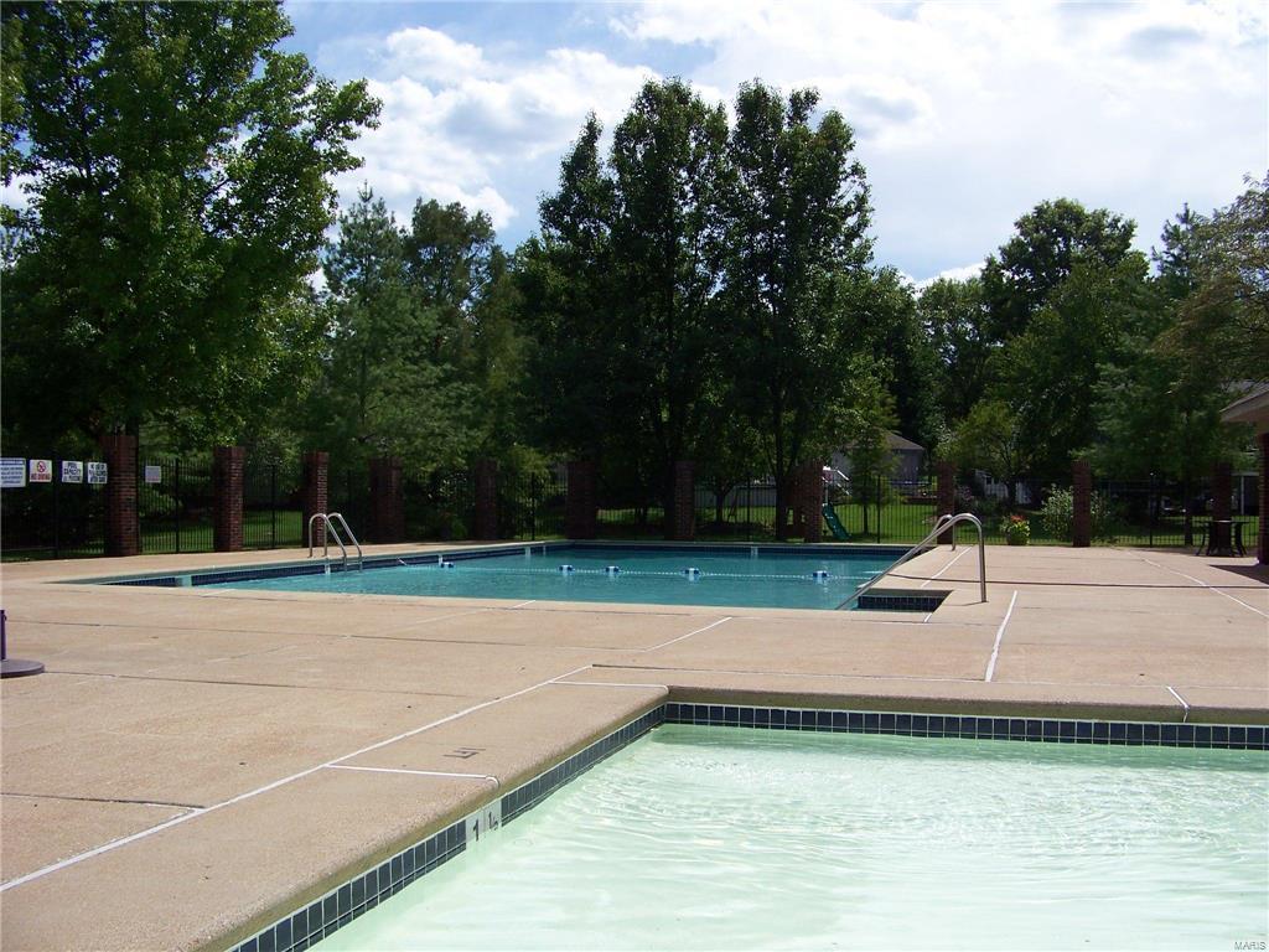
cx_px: 634
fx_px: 1320
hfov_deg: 51.4
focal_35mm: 36
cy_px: 476
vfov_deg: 39.7
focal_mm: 5.85
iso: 64
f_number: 4
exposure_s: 1/800
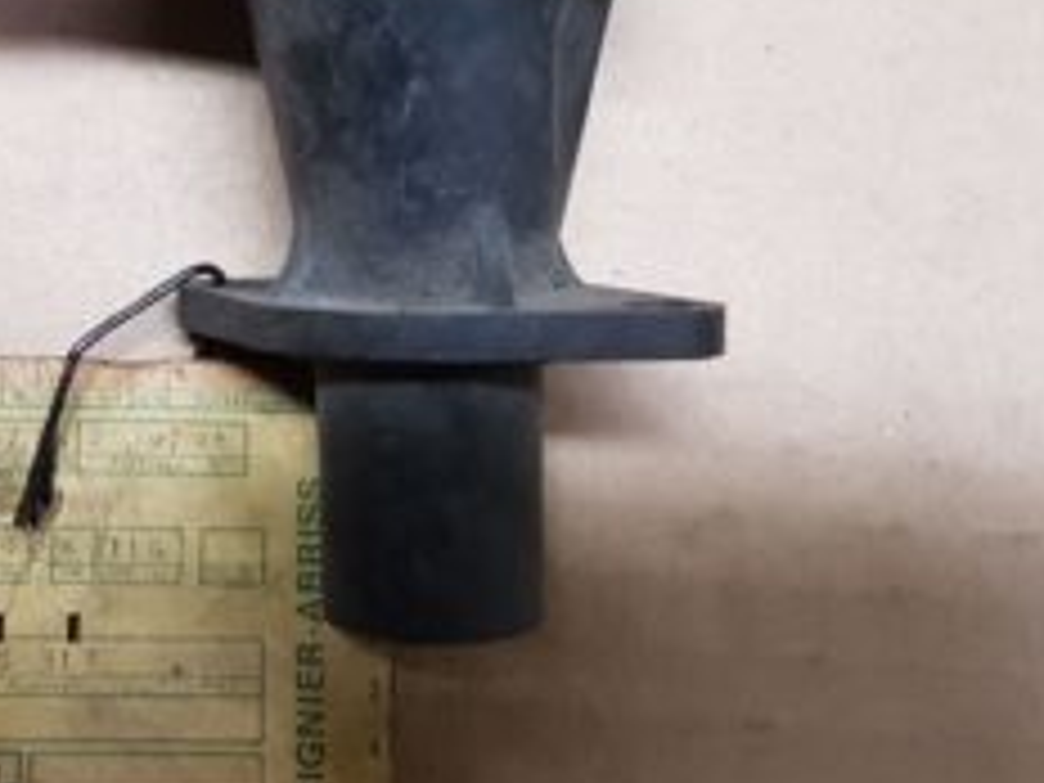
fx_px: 1689
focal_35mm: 56
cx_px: 234
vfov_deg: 26.0
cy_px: 277
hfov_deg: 33.5
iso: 160
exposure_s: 1/25
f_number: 1.7
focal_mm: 4.2
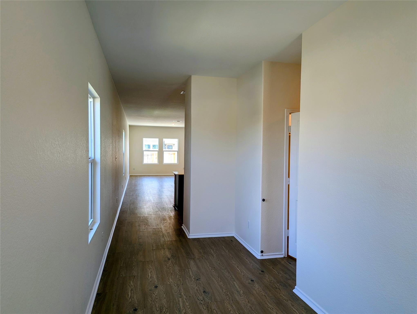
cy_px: 157
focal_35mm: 24
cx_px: 208
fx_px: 289
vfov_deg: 56.9
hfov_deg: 71.5
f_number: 1.85
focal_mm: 6.81
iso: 49
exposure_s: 1/120
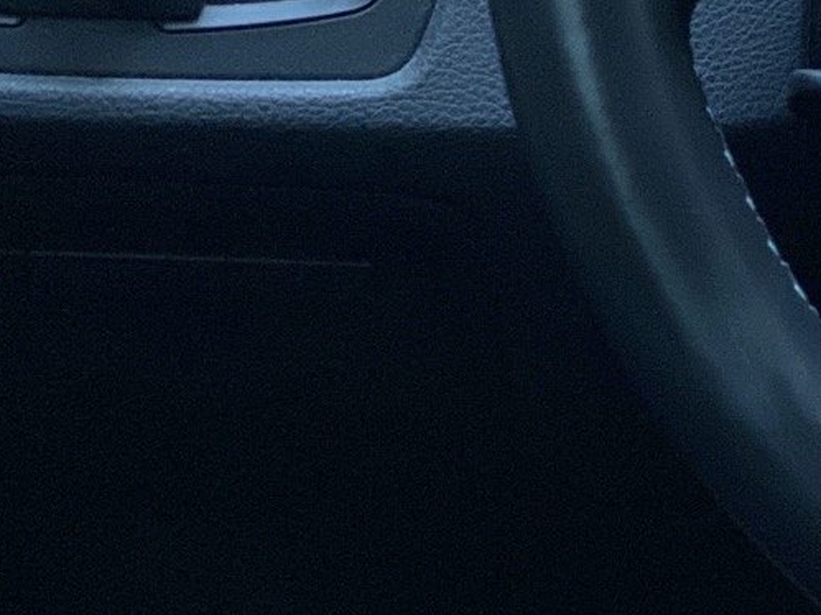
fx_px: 4979
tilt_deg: -13.5
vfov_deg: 7.0
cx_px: 1426
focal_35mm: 210
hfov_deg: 9.1
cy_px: -72
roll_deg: -5.9
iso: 250
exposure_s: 1/35
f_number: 2
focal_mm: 6
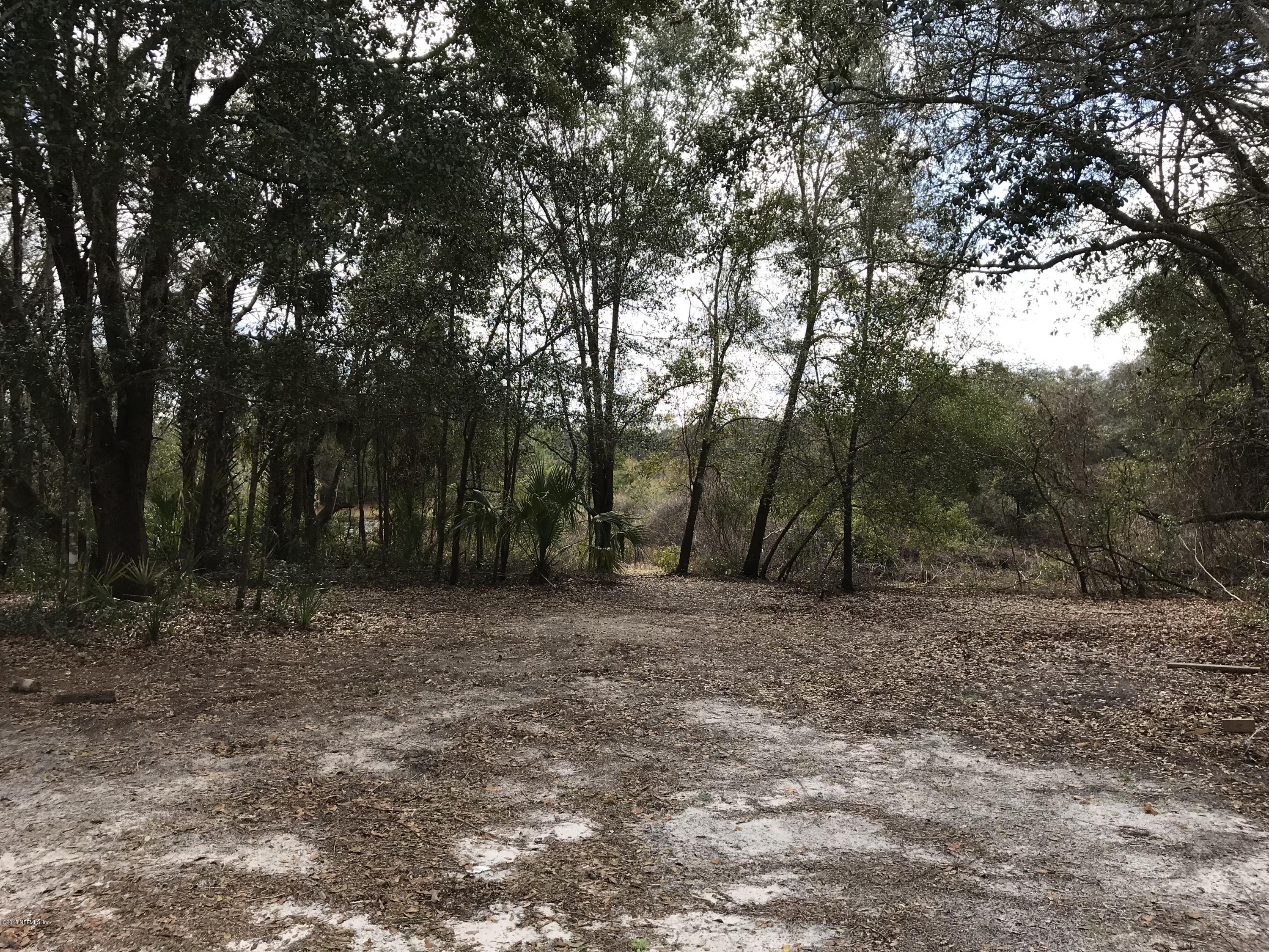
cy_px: 476
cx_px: 634
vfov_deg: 49.7
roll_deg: +0.6
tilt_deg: -0.4
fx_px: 1026
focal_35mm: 28
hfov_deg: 63.4
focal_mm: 3.99
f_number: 1.8
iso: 20
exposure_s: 1/833
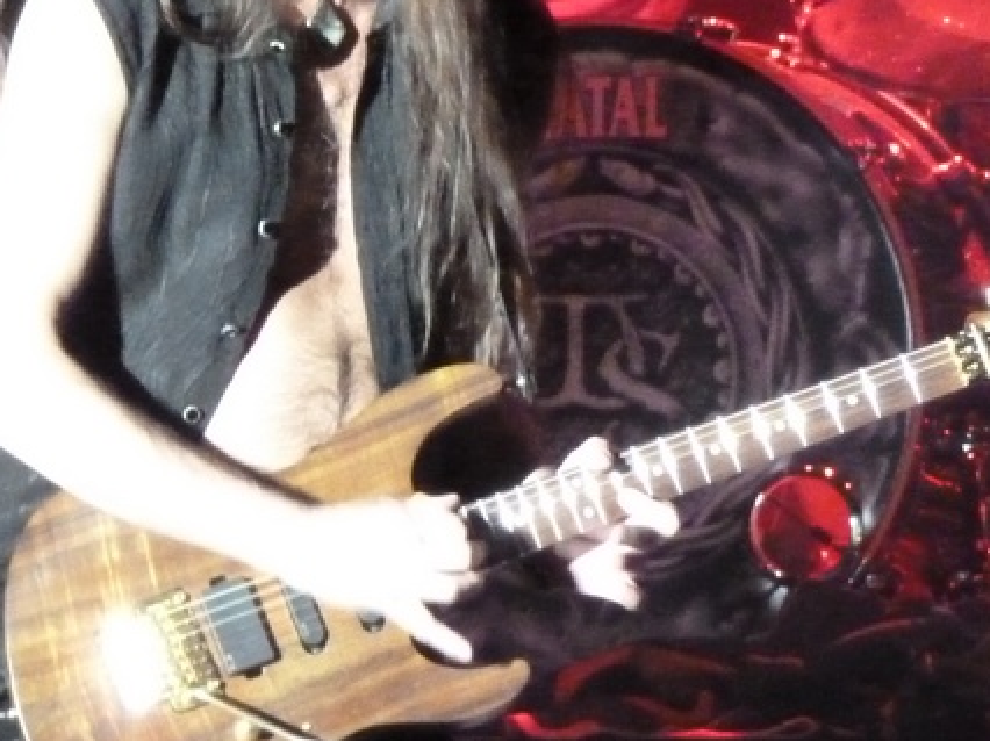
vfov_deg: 1.6
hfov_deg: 2.2
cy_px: 161
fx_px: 26097
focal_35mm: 913
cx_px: 609
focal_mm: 68.8
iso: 1600
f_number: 5.9
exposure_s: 1/15
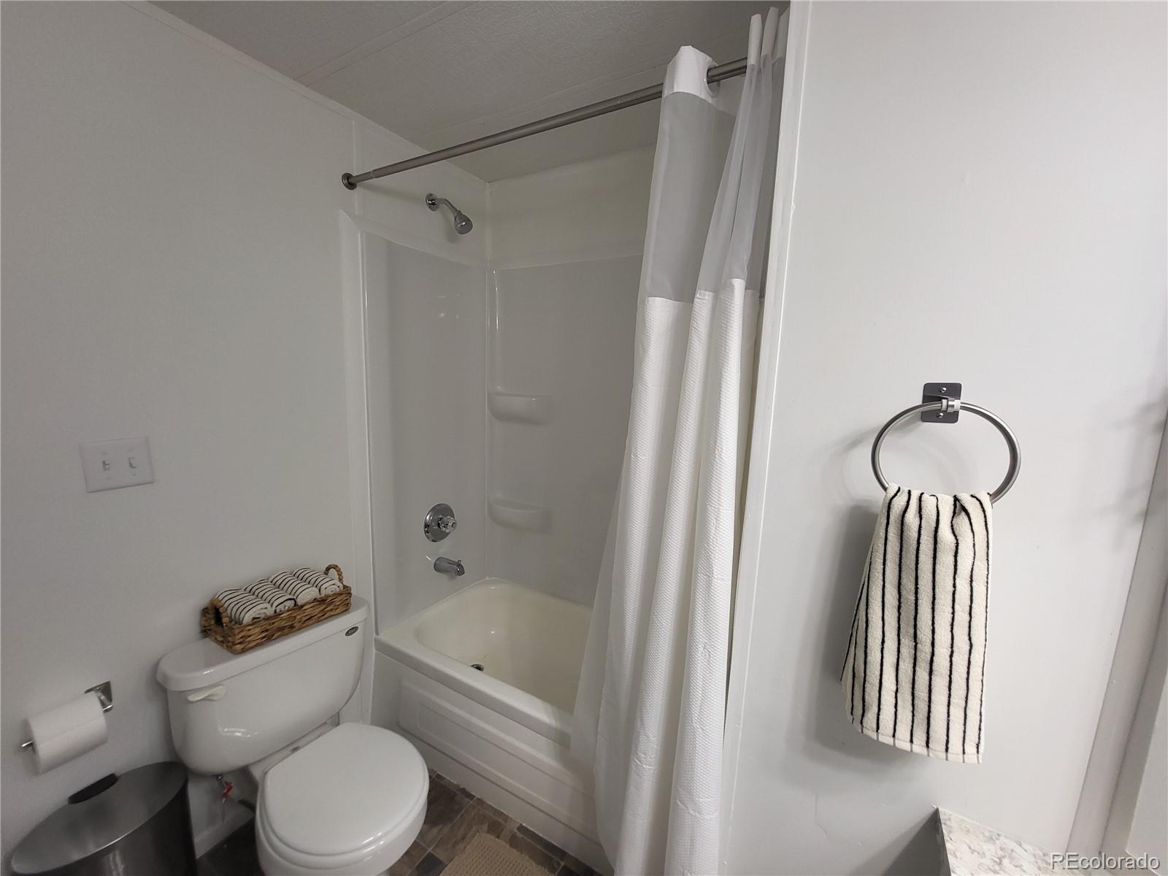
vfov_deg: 89.9
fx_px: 439
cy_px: 438
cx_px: 584
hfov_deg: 106.2
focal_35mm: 13
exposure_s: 1/60
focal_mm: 1.74
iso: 125
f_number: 2.2
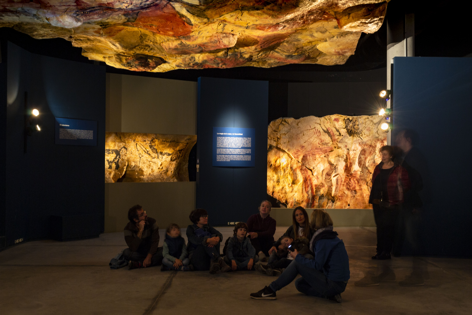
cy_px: 158
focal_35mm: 39
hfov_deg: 49.6
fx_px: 511
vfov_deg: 34.2
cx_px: 236
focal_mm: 26
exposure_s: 6
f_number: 8
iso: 100
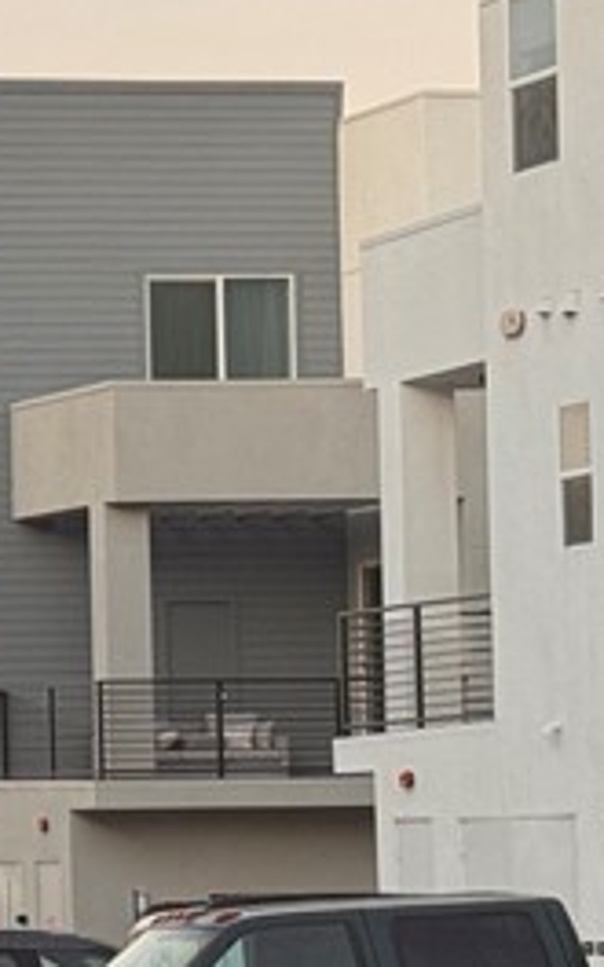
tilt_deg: +1.6
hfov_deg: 6.3
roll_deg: +1.1
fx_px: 5188
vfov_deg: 10.6
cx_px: -992
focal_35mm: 197
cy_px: 711
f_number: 1.78
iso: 50
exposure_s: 1/124
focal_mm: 6.76
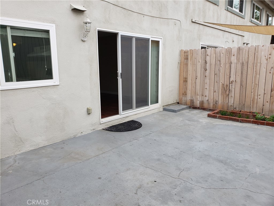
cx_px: 137
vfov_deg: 53.1
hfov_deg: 67.3
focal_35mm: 26
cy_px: 103
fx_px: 206
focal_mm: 4.3
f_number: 2.4
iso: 50
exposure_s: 1/687
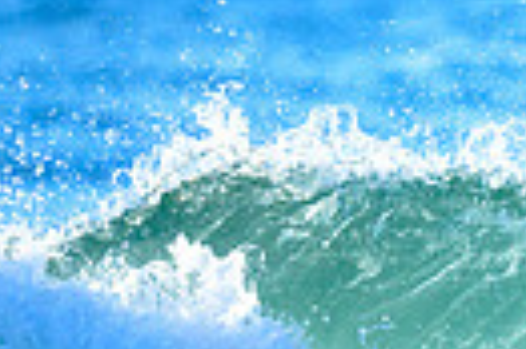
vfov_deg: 0.4
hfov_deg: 0.6
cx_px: 1072
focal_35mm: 3545
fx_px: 51732
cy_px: 564
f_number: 6.3
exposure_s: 1/2000
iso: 1100
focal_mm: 800
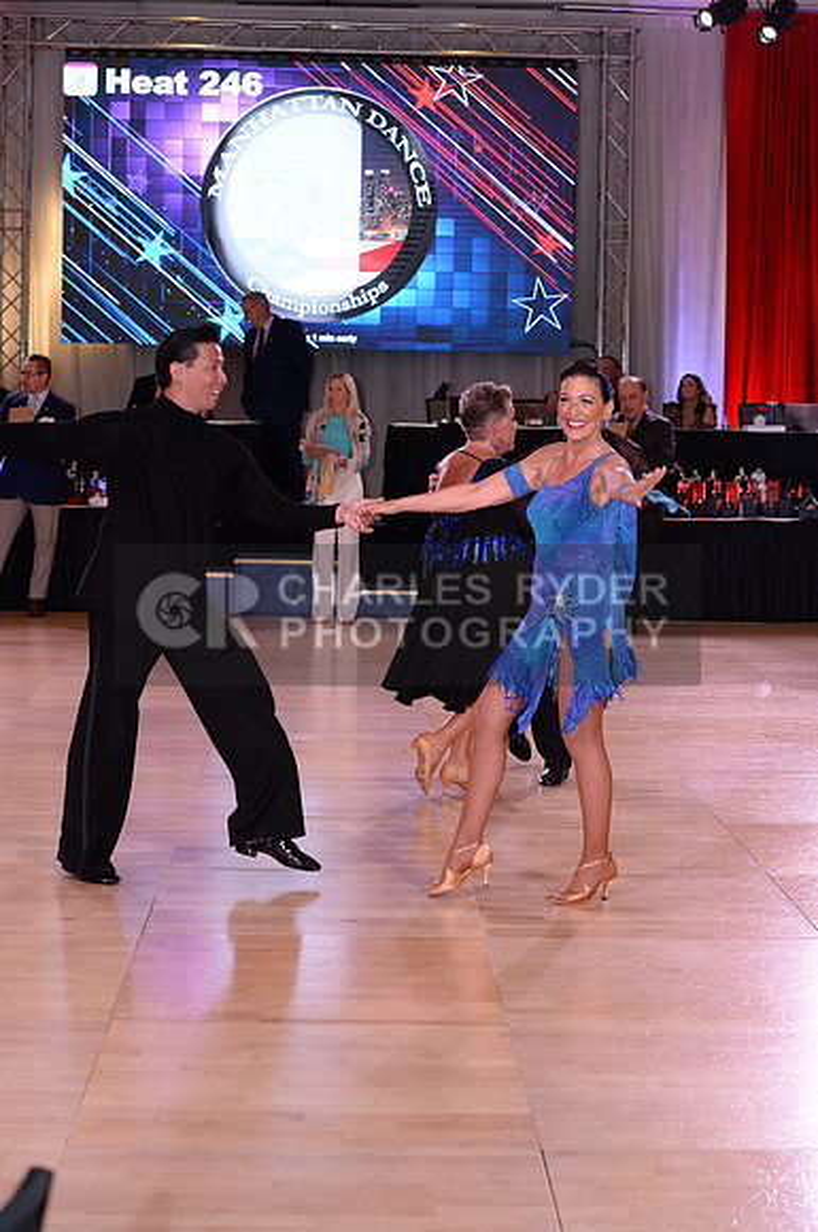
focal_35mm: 70
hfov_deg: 19.4
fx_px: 2393
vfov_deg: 28.9
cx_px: 409
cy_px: 616
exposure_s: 1/250
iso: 1600
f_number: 5.6
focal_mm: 70
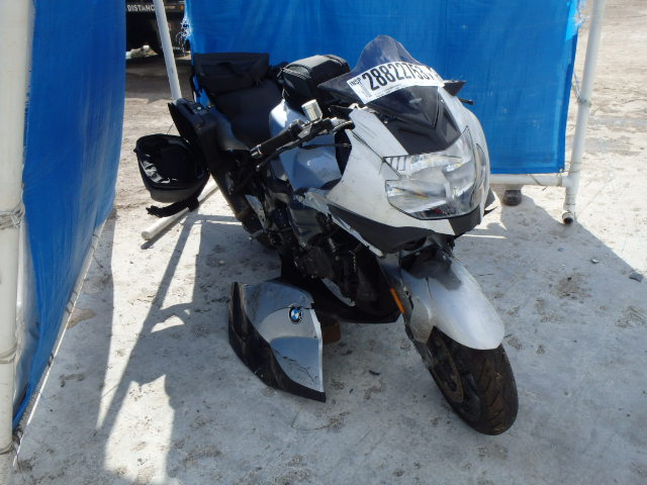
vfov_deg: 49.7
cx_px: 324
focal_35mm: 28
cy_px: 242
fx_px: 523
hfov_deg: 63.4
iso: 125
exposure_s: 1/100
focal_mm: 5
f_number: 11
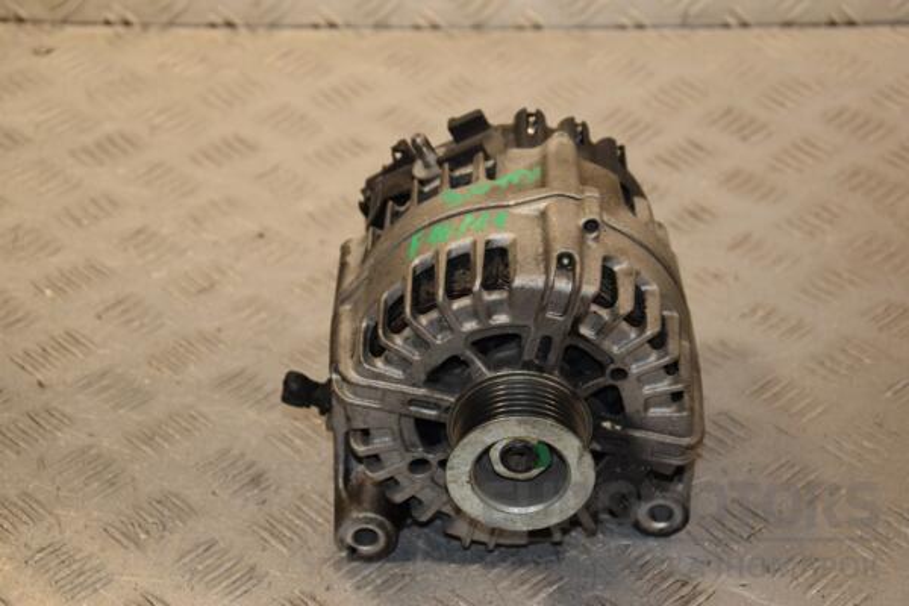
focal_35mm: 87
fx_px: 2197
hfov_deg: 23.4
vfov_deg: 15.7
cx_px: 454
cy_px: 303
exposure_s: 1/200
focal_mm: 58
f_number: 6.3
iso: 800
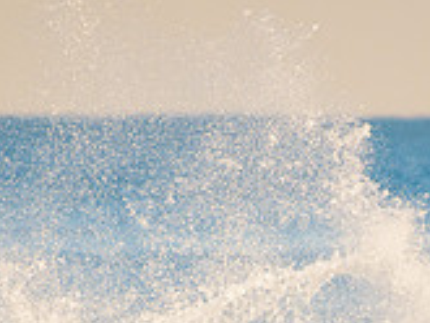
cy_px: 460
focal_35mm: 1691
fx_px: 21021
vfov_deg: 0.9
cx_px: 294
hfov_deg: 1.2
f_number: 5.6
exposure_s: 1/1250
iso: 640
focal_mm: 500
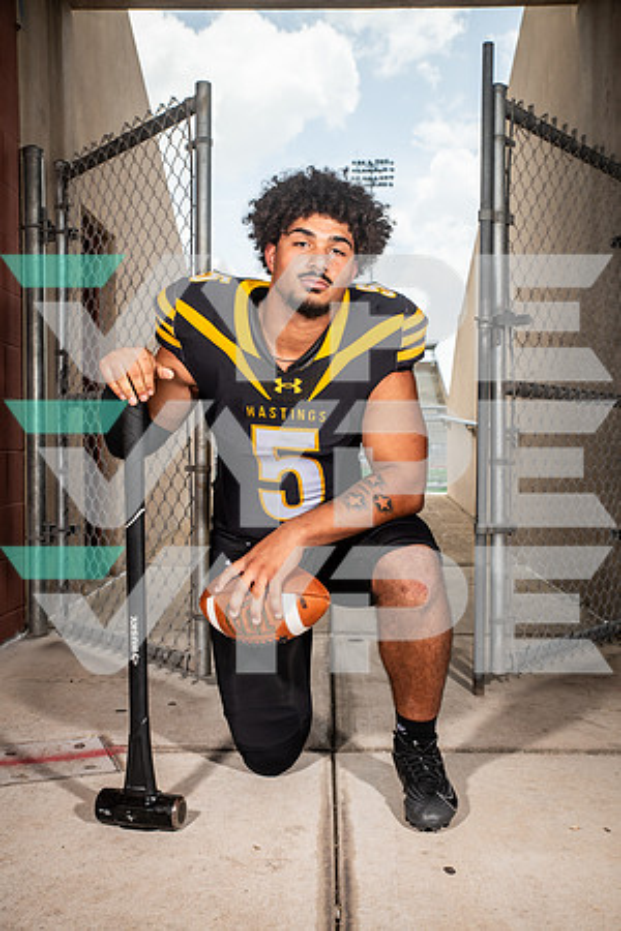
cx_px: 310
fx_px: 983
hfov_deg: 35.1
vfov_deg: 50.7
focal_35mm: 38
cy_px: 466
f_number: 7.1
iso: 160
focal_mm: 38
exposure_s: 1/400
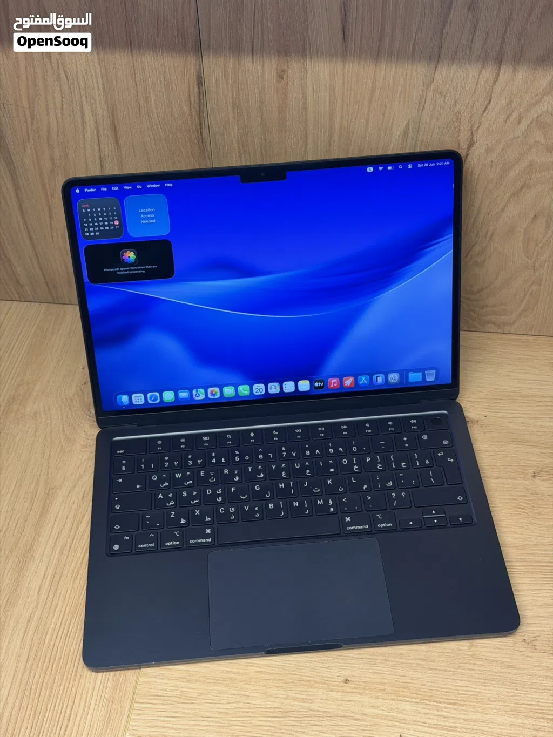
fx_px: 1022
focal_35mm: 48
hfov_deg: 30.3
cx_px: 276
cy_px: 368
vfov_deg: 39.7
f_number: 1.78
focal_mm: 6.76
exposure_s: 1/50
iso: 200
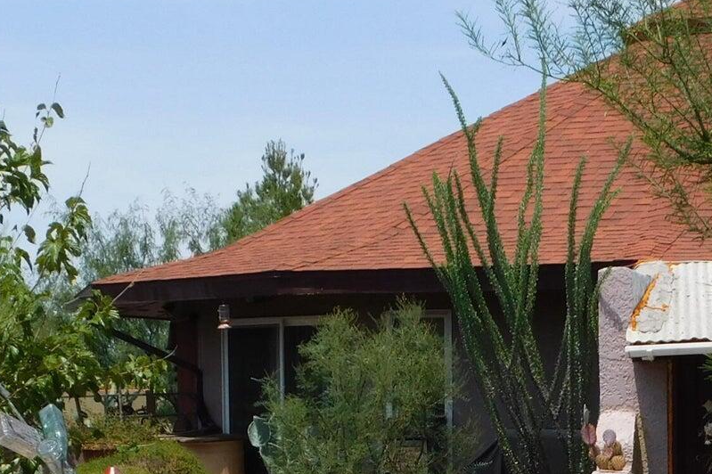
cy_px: 549
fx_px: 1977
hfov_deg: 20.4
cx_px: 428
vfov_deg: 13.4
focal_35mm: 100
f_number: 3.5
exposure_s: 1/1250
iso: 125
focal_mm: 6.3
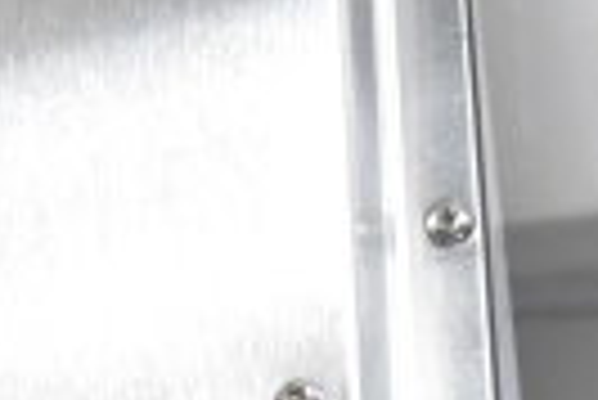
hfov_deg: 9.3
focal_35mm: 206
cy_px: 70
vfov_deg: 6.7
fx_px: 3426
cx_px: -661
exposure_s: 1/50
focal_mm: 30
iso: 2000
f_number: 4.2
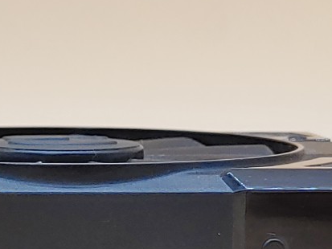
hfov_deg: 13.5
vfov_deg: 10.3
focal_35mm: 143
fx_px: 1372
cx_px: -50
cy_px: 268
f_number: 1.8
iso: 50
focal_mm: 4.36
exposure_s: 1/120
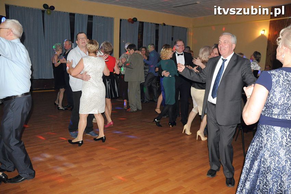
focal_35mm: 27
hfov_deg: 67.4
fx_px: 218
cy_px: 97
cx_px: 146
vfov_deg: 47.8
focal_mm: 18
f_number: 4.5
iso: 1250
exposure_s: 1/60
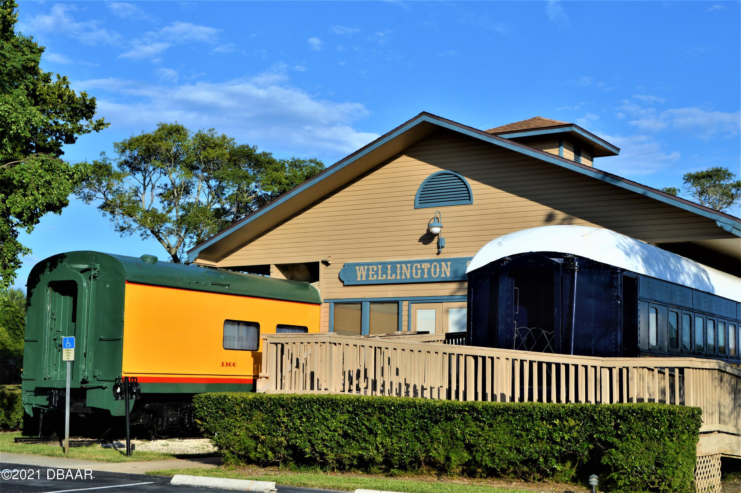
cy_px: 246
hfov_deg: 37.9
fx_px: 1080
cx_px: 370
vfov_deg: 25.7
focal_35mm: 52
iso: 100
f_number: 8
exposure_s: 1/250
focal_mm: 35
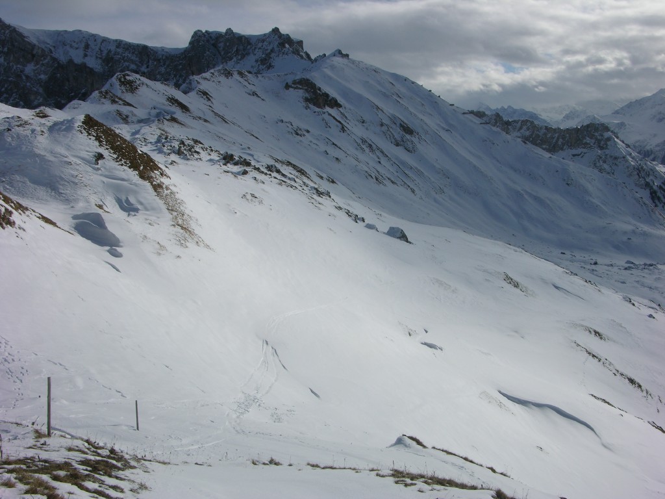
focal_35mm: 35
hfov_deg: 52.6
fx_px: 672
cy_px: 250
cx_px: 332
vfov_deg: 40.7
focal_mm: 8.9
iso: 50
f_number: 8
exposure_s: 1/476
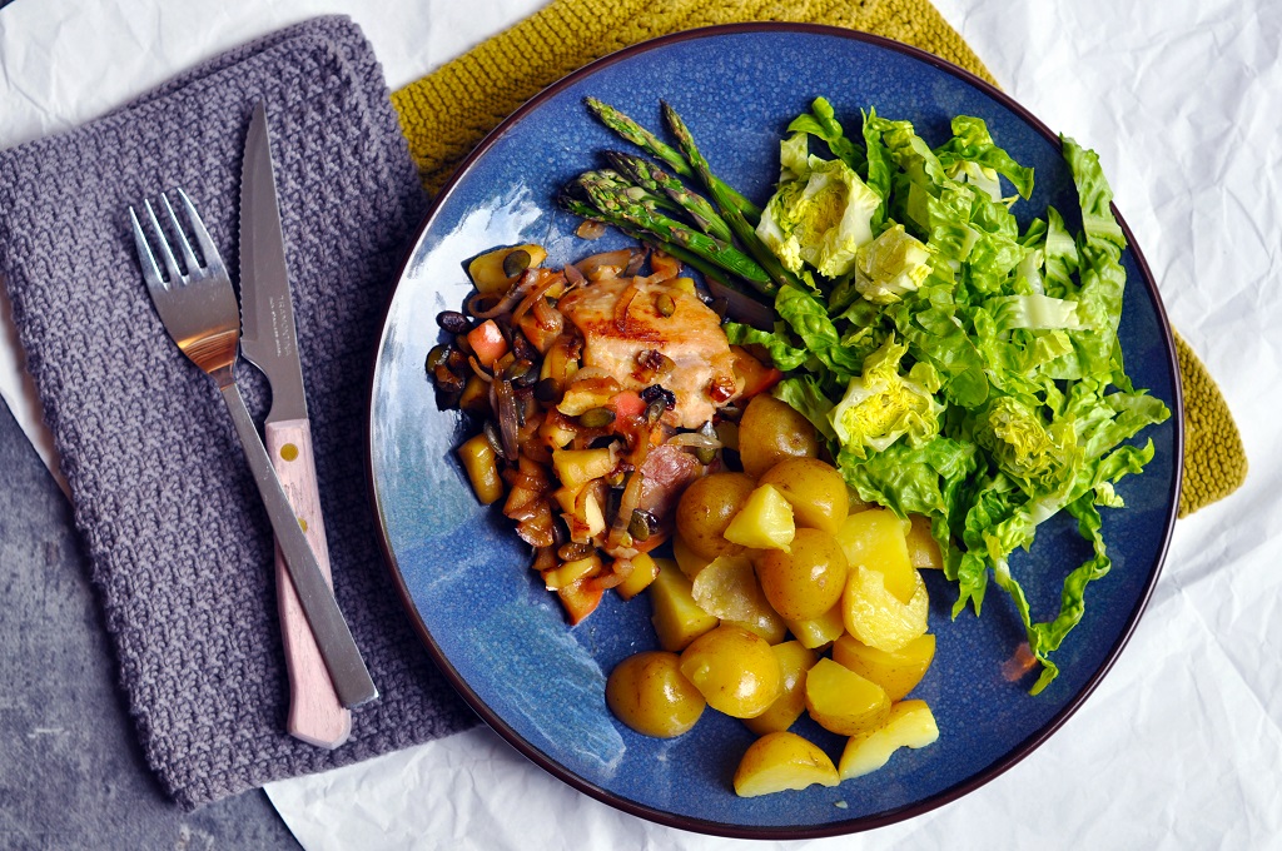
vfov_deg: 18.1
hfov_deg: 27.0
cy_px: 426
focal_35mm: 75
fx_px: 2667
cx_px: 641
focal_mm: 50
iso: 200
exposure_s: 1/80
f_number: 4
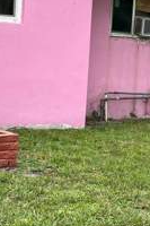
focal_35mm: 120
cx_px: 87
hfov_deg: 11.4
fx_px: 751
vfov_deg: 17.1
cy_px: 90
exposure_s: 1/484
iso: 64
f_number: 1.78
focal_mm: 6.86
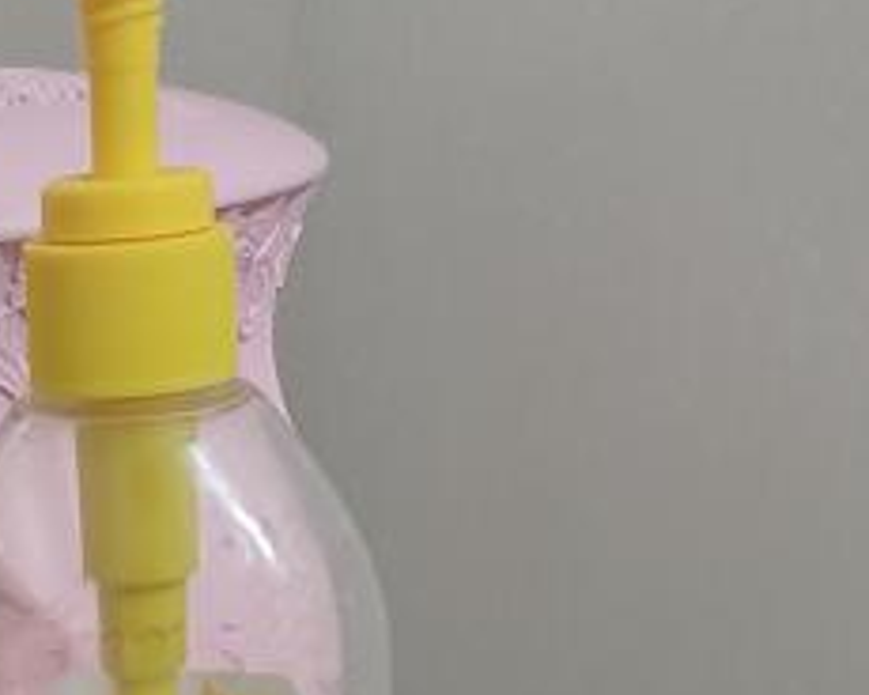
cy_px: 1258
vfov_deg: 16.3
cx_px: -45
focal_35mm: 79
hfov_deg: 23.0
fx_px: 2032
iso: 250
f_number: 1.7
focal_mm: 3.93
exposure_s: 1/25
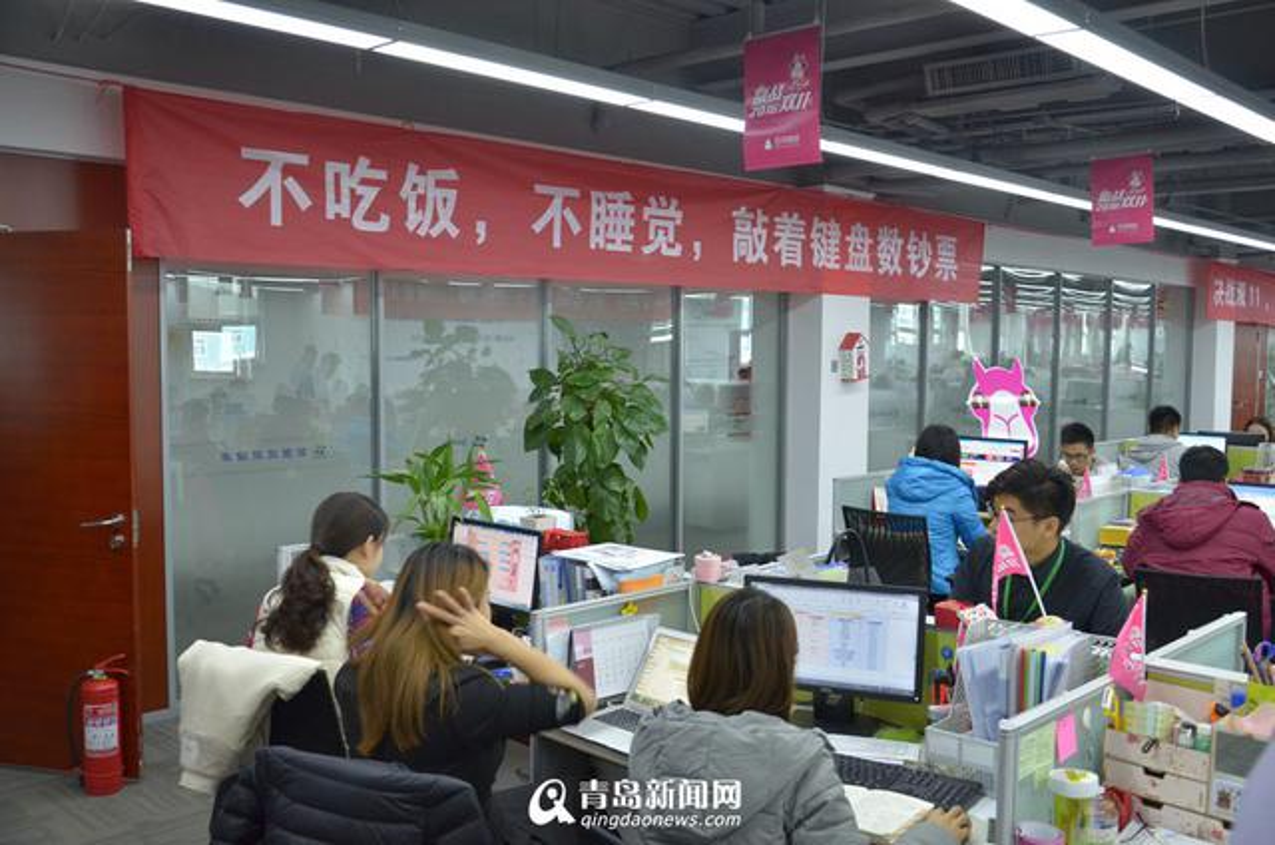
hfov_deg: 57.3
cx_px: 638
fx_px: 1166
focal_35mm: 33
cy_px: 422
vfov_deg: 39.8
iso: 1000
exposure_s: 1/50
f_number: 5.6
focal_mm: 22
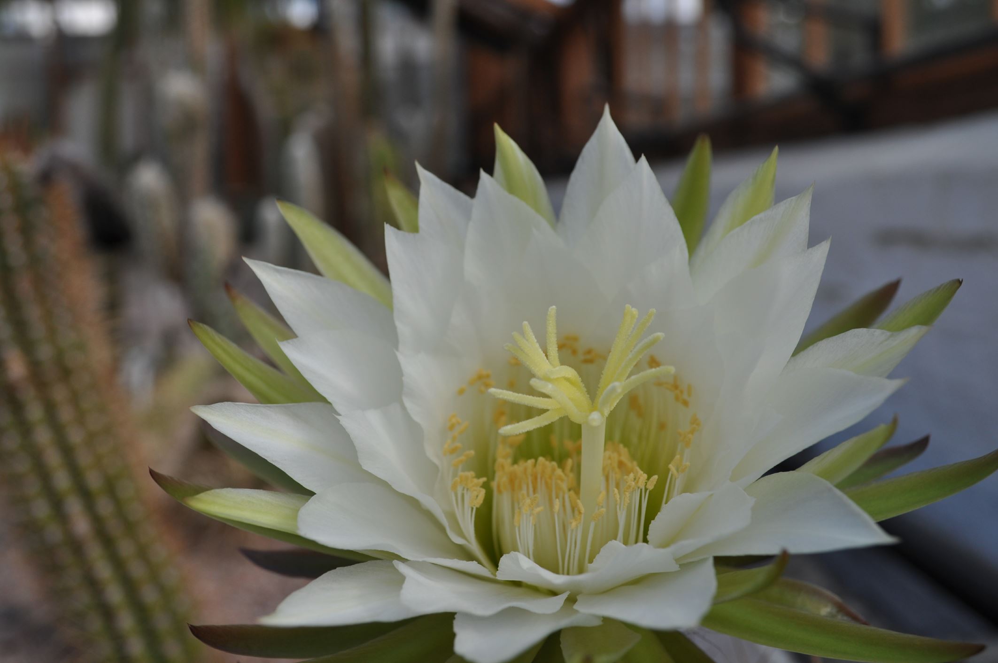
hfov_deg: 49.6
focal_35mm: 39
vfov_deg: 34.1
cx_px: 499
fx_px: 1080
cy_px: 332
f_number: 8
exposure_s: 1/250
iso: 200
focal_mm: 26
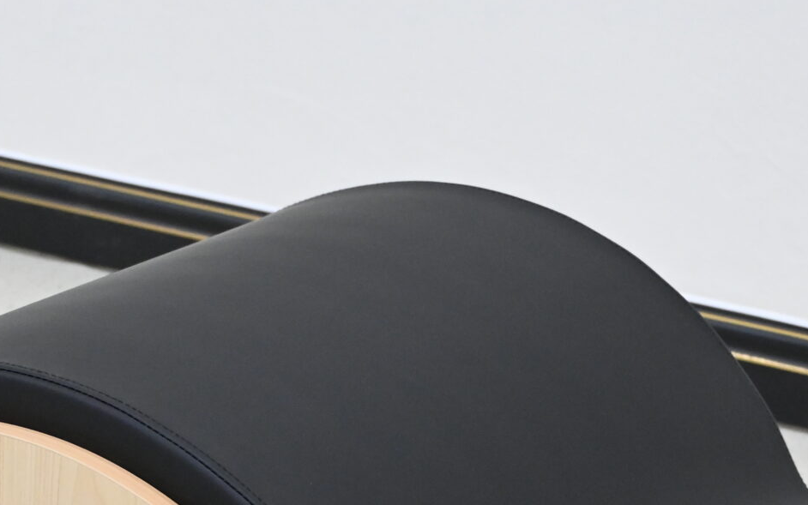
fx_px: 3202
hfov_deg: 14.4
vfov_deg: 8.9
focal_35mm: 145
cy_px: 667
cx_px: 389
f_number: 4.5
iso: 1600
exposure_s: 1/100
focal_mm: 35
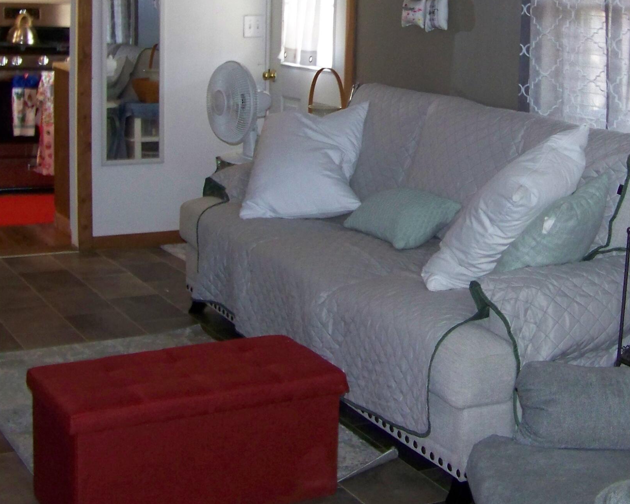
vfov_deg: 23.2
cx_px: 398
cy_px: 124
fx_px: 1212
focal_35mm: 65
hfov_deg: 29.0
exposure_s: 1/30
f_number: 2.8
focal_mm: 5.85
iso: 200
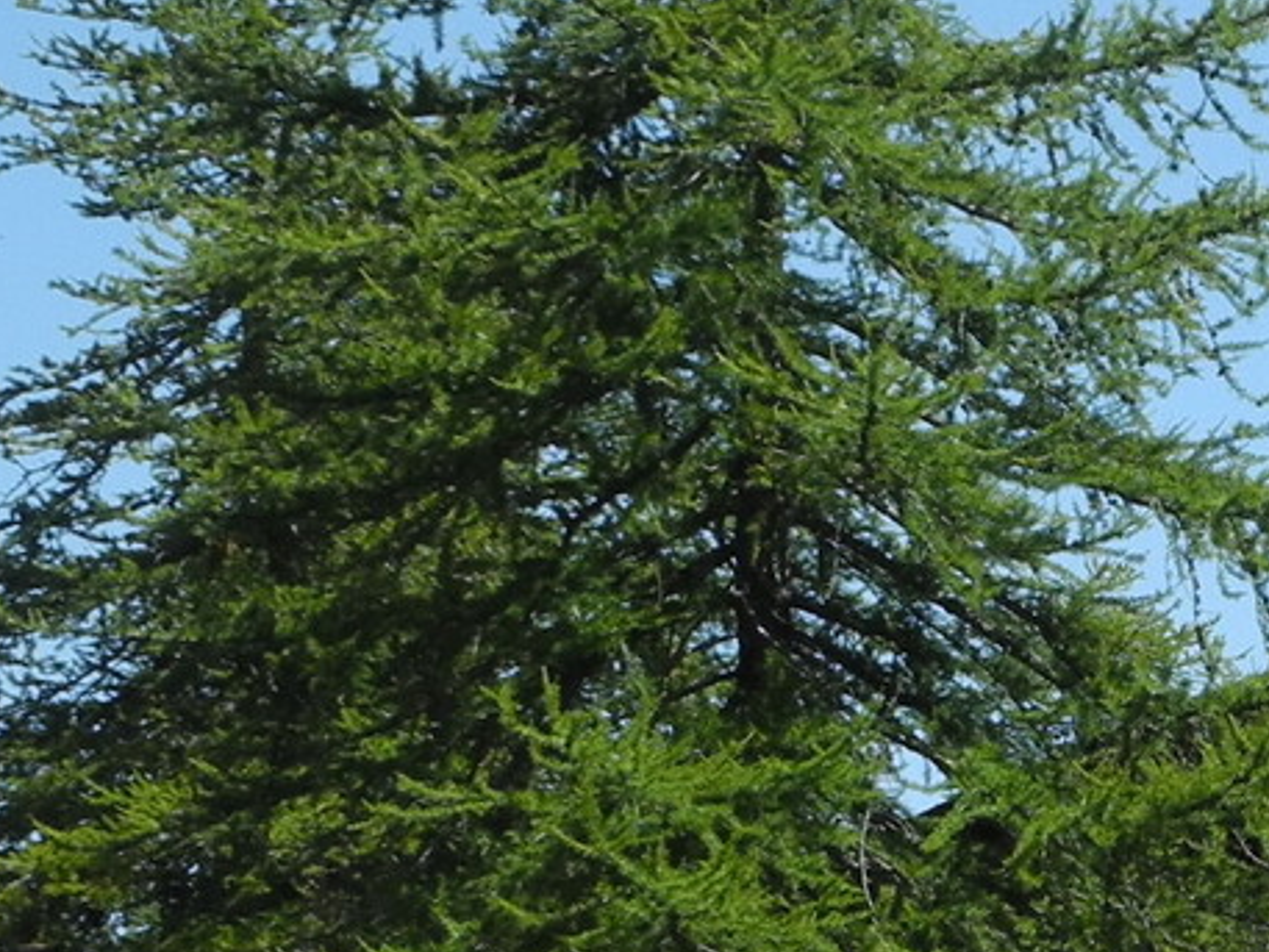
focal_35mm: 189
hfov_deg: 10.0
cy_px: 744
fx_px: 6930
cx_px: 2096
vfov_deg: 7.9
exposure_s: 1/930
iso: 100
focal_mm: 9.7
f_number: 3.2
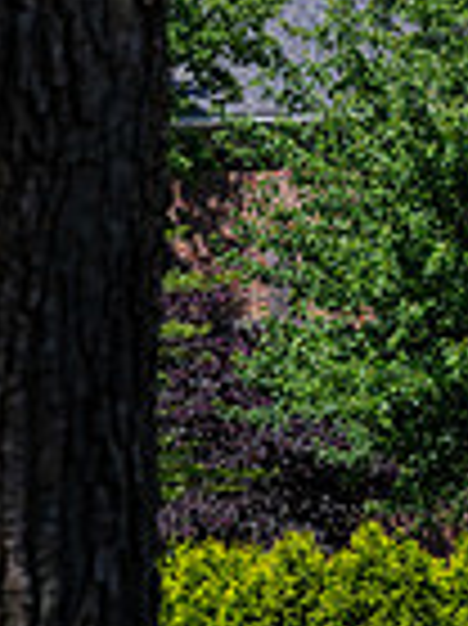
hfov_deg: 3.3
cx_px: 1264
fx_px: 7962
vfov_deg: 4.5
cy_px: -88
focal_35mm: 441
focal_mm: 110
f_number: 7.1
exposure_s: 1/400
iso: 125
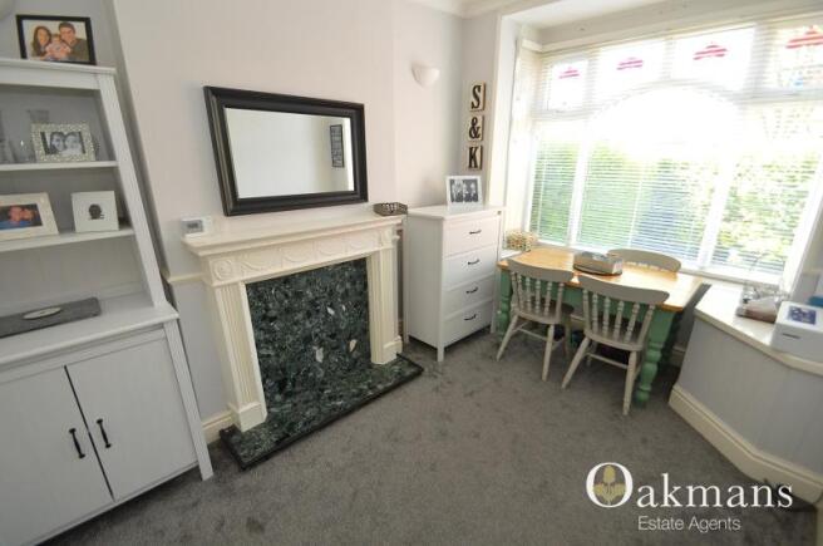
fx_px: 342
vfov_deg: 77.1
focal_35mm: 15
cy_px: 273
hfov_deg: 100.5
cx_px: 412
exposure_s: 1/60
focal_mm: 10
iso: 560
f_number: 3.5
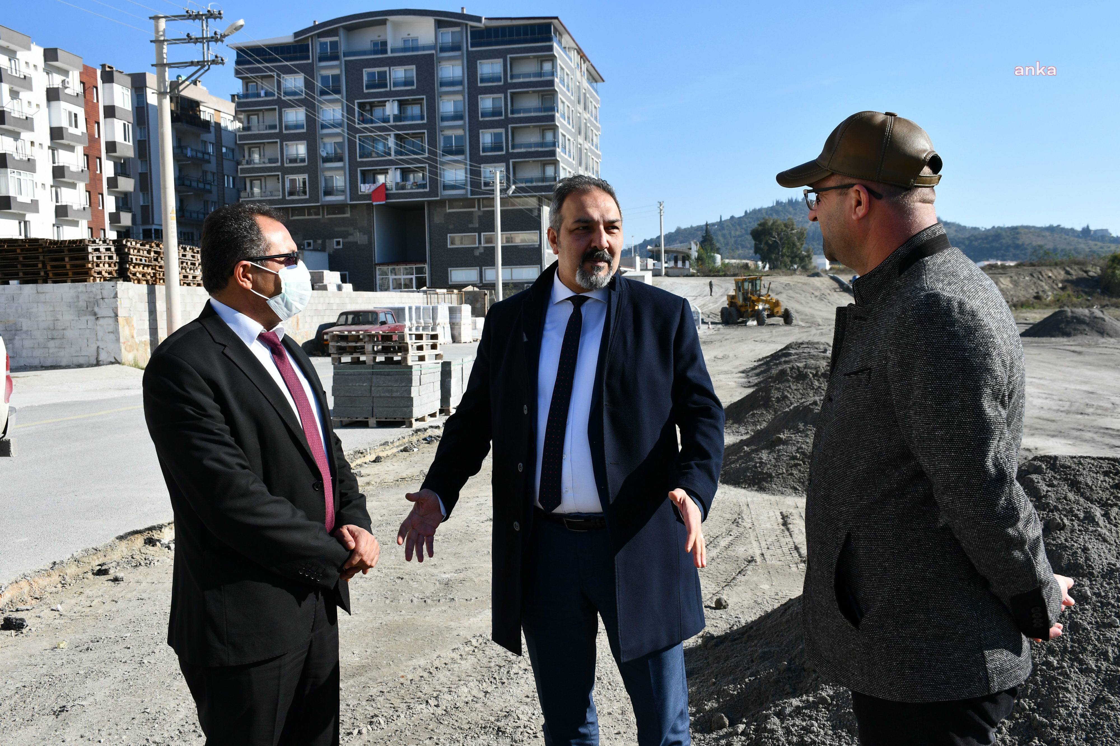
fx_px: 1058
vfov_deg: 38.9
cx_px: 560
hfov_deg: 55.8
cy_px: 373
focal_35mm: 34
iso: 100
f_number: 8
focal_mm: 23
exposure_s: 1/250
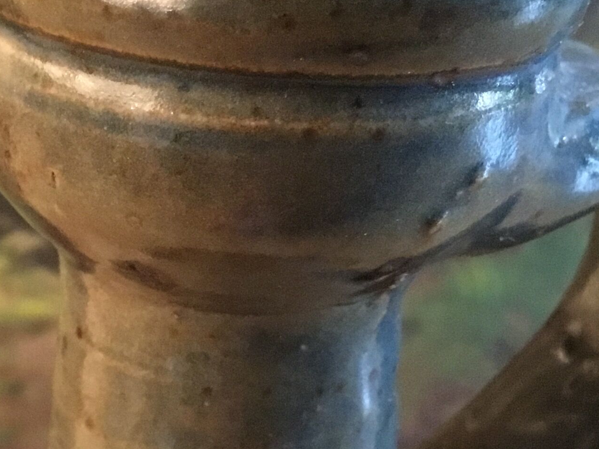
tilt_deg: -24.3
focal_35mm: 80
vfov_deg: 18.4
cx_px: 119
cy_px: 215
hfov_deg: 24.0
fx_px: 1384
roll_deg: -1.6
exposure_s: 1/17
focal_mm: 3.3
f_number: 2.4
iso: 320
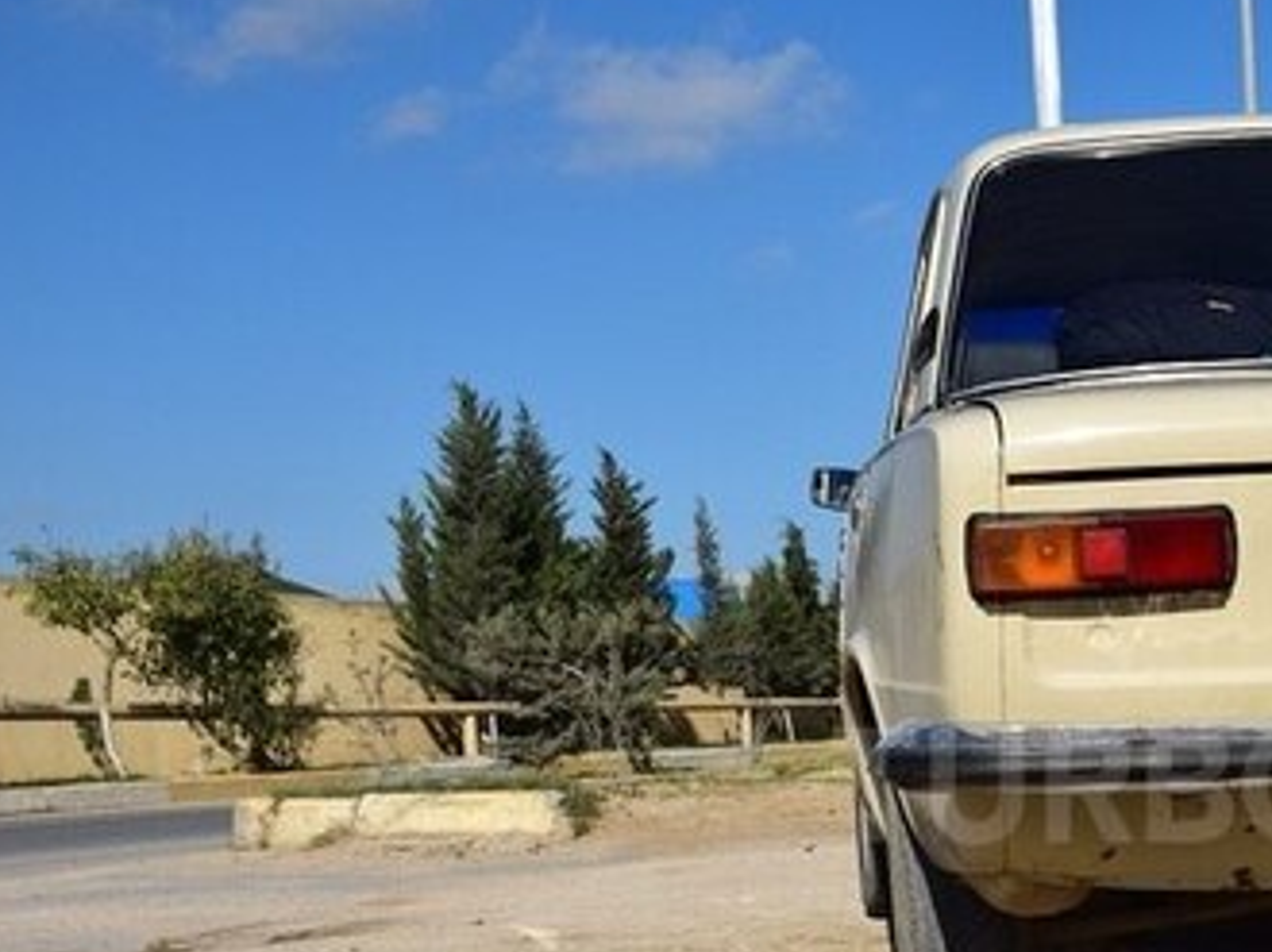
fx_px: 2754
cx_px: 1226
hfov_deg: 25.0
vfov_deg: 19.4
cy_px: 786
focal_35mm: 75
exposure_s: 1/640
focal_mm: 26
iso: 200
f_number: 11
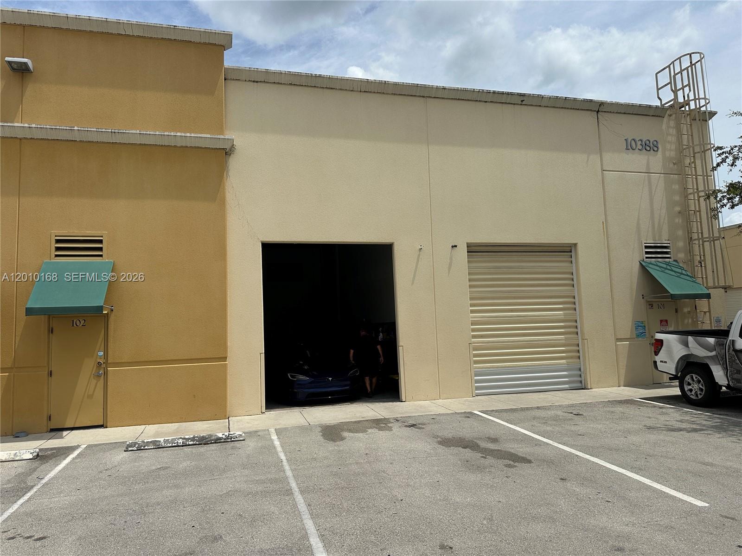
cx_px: 371
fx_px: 514
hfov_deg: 71.6
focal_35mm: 24
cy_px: 278
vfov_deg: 56.8
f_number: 1.78
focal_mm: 6.86
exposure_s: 1/9709
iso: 80
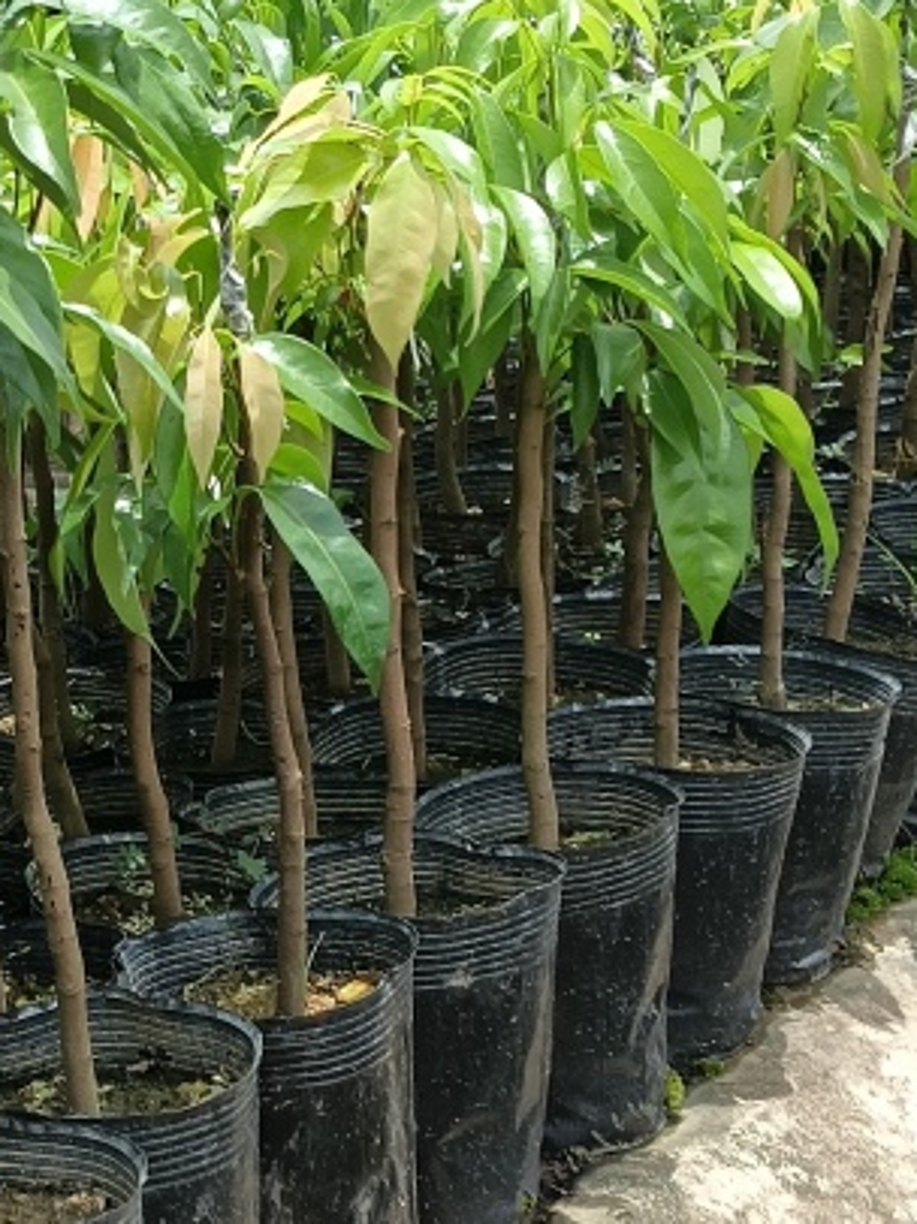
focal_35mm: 71
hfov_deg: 20.2
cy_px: 924
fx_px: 2510
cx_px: 60
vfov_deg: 27.0
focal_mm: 3.61
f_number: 1.8
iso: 64
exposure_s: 1/1065
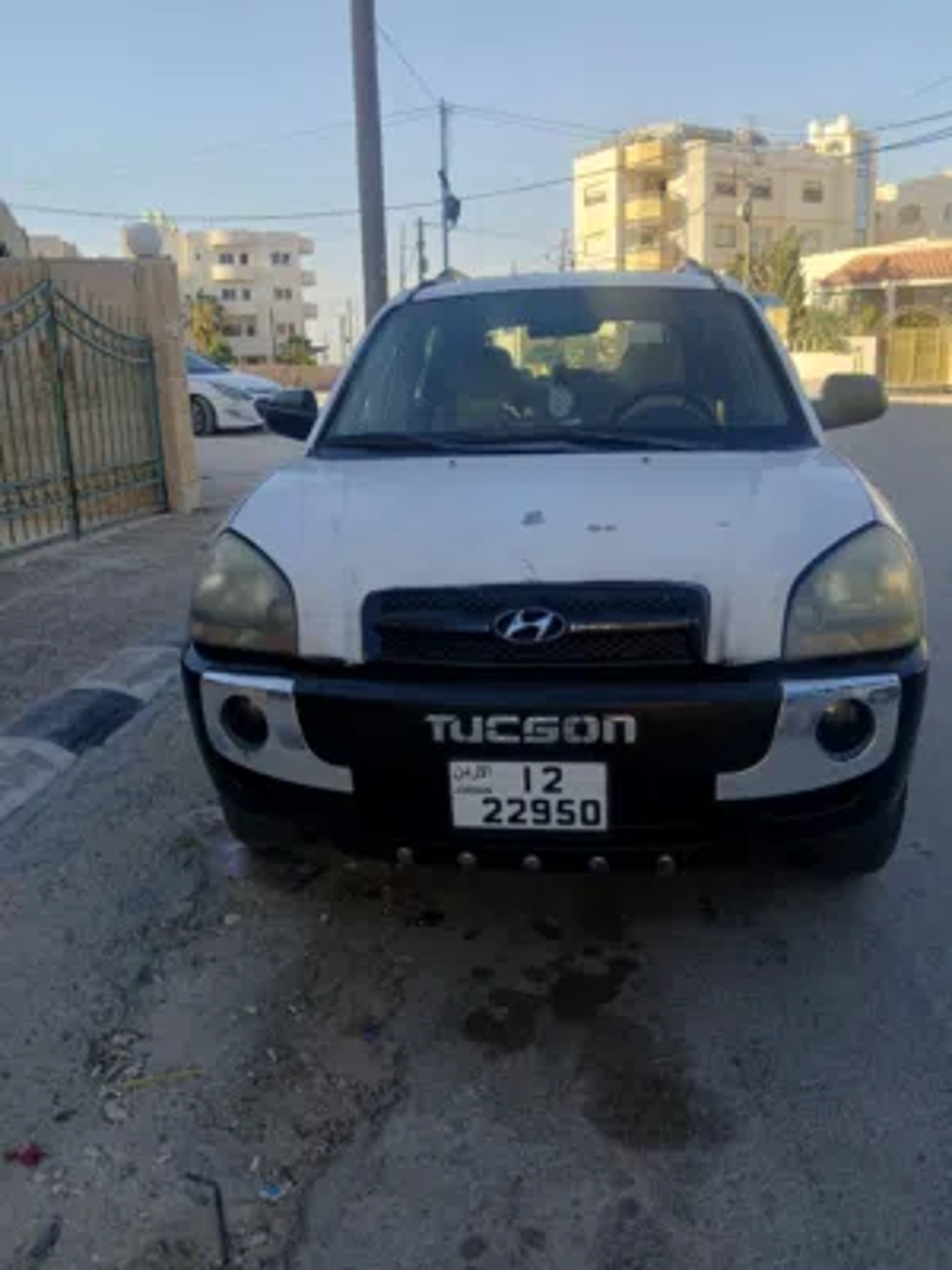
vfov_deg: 67.3
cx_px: 476
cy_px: 635
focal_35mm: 26
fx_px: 953
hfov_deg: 53.1
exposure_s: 1/201
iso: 20
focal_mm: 3.98
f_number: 1.8
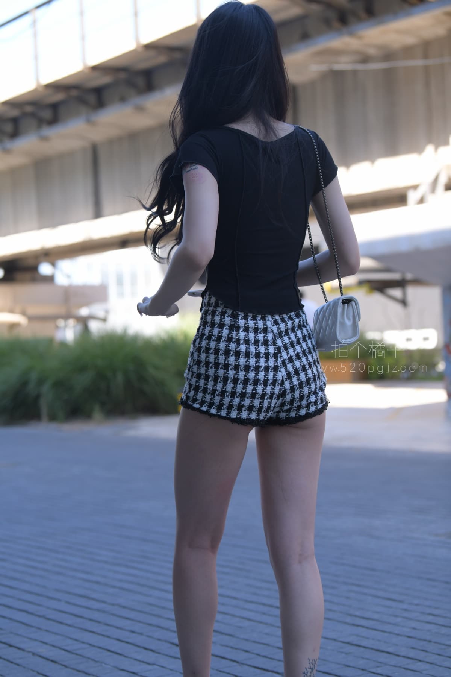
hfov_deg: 19.5
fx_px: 1315
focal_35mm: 70
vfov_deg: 28.8
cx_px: 226
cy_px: 338
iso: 500
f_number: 4
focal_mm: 70
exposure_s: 1/640
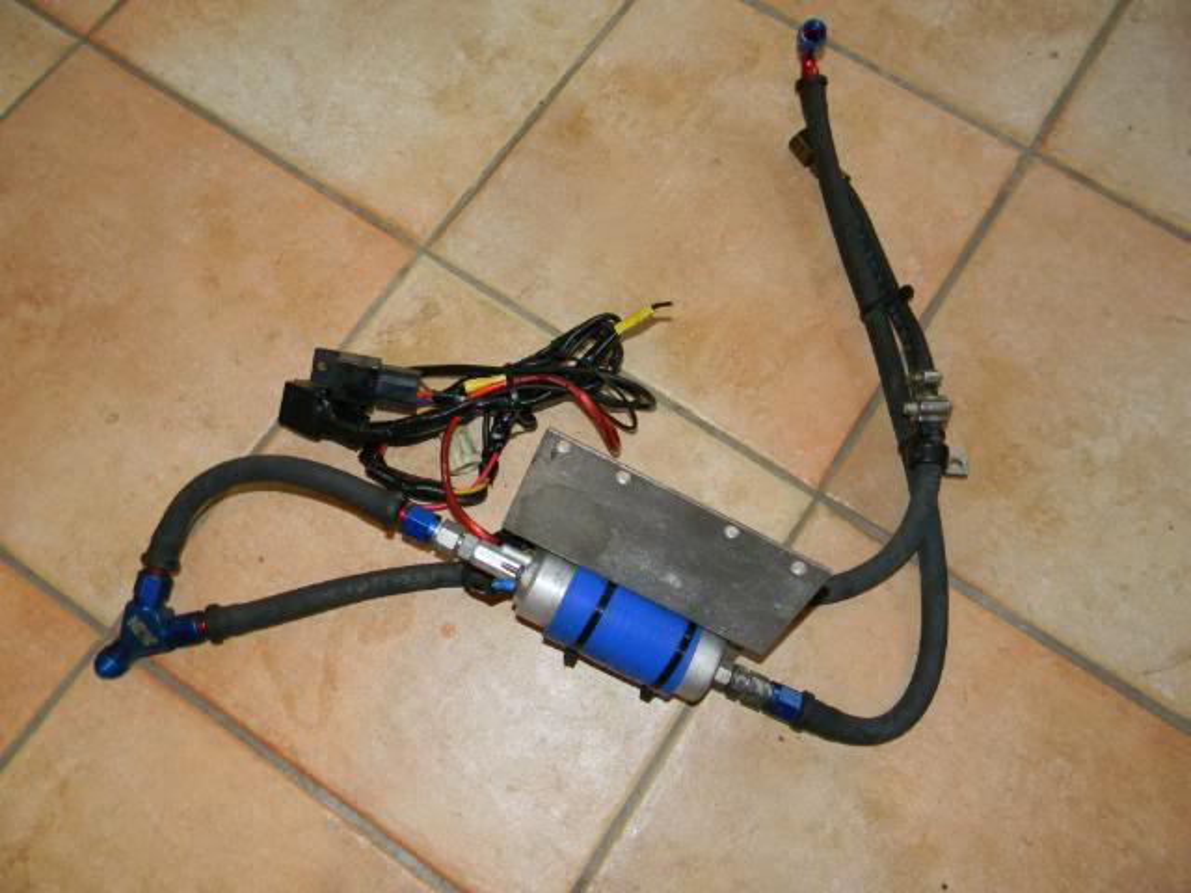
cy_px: 446
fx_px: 963
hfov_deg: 63.4
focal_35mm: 28
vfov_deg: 49.7
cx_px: 596
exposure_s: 1/26
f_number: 3.5
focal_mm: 5
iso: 200
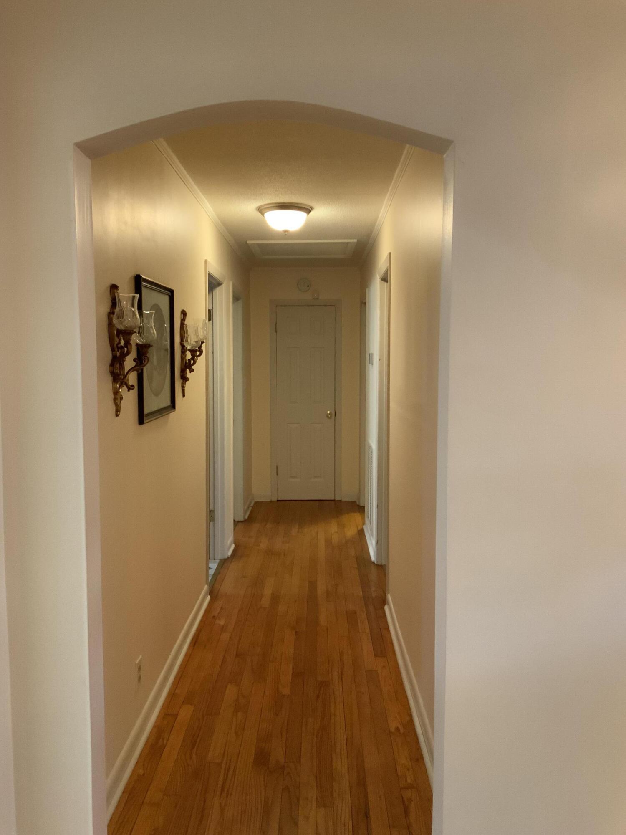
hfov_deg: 48.2
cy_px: 418
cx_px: 313
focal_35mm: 29
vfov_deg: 61.7
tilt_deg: -3.8
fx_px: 699
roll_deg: -0.6
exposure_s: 1/40
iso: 200
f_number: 1.8
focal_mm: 3
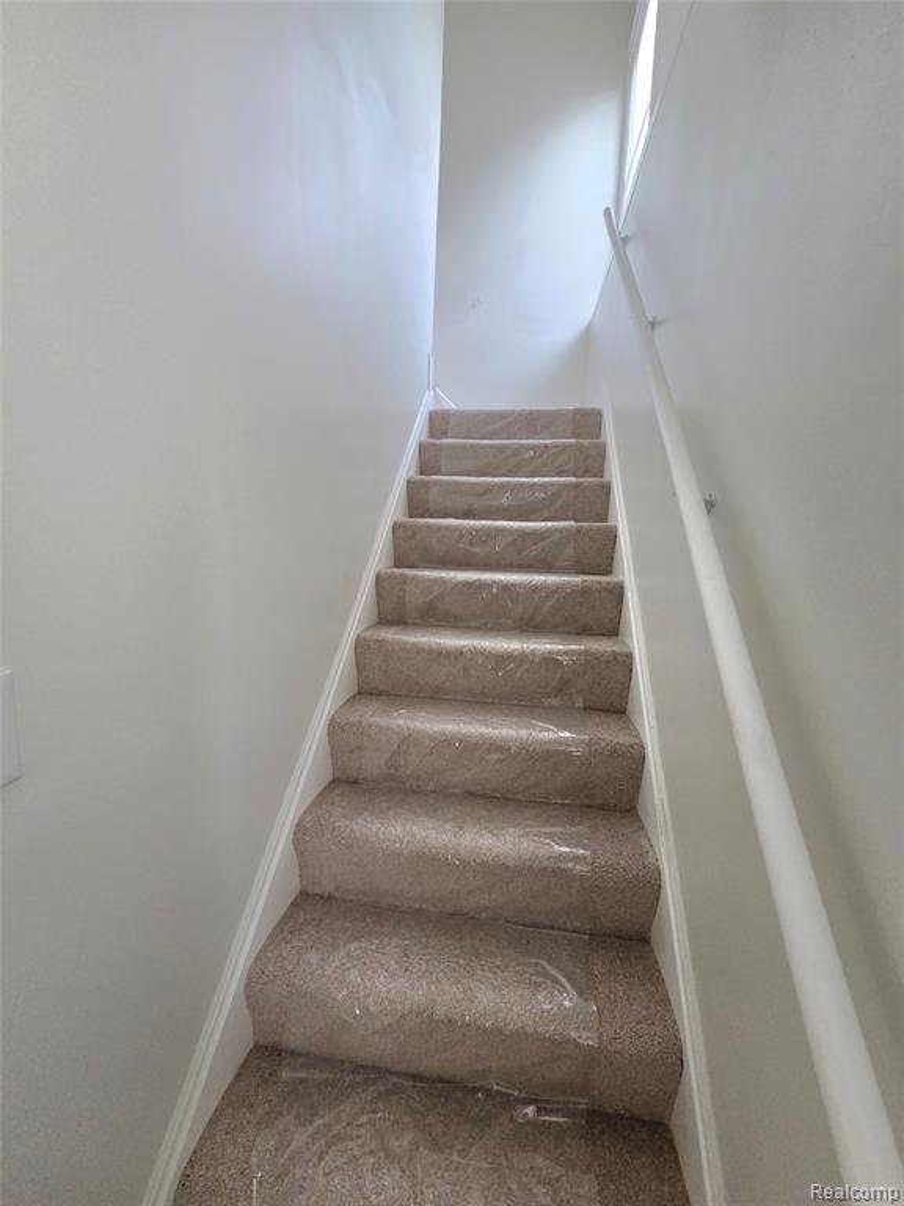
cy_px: 603
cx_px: 452
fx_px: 453
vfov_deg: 106.2
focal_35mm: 13
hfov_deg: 89.9
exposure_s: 1/60.2
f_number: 2.2
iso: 500
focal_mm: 2.2
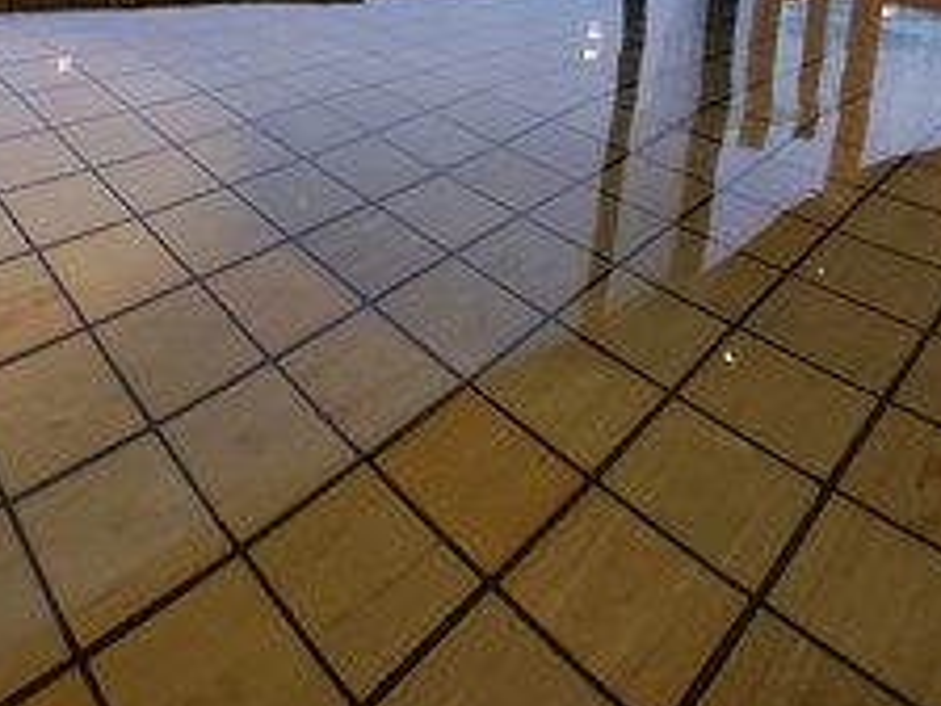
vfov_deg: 40.5
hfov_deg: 59.2
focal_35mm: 29
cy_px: -40
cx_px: 265
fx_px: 788
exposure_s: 1/29
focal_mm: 1.8
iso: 640
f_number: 2.2
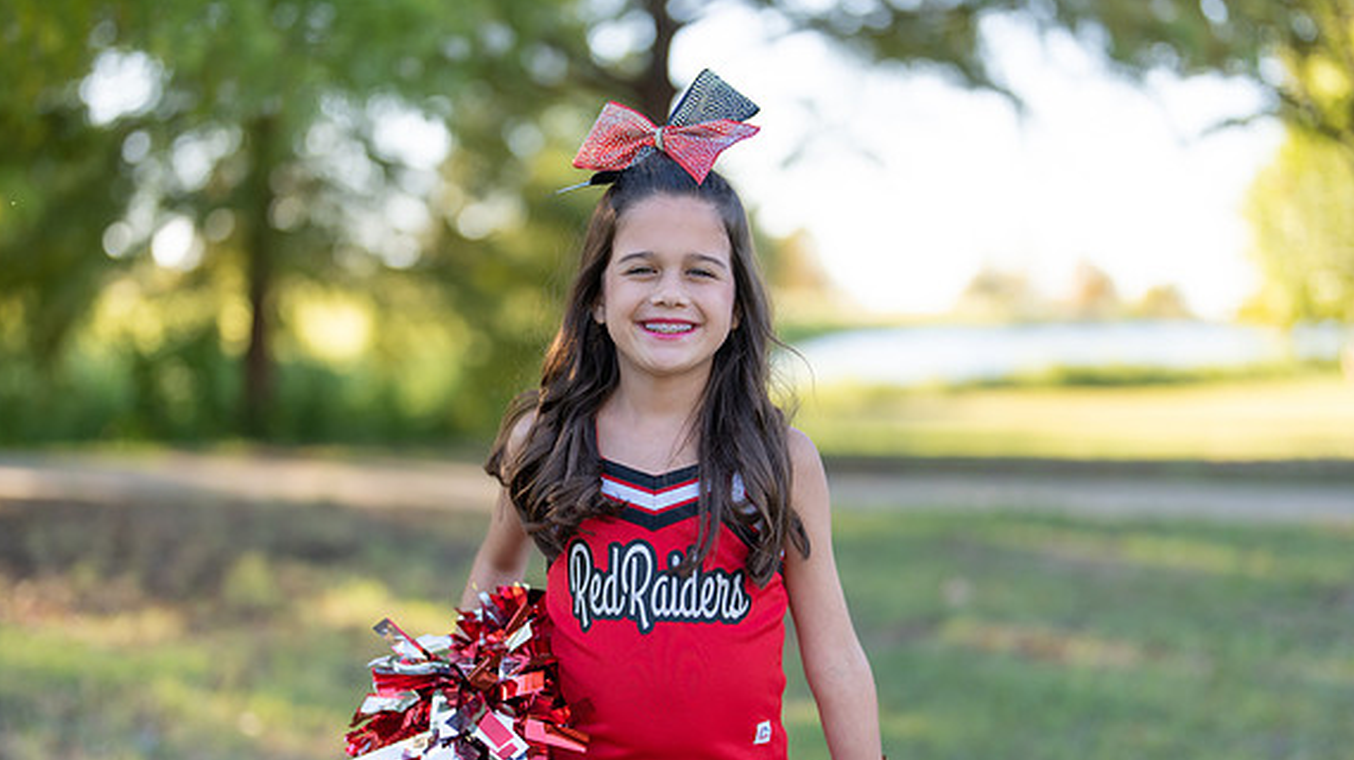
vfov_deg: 20.7
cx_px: 677
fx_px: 2081
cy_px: 473
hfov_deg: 36.0
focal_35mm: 58
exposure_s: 1/1000
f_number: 1.2
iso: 100
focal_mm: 50
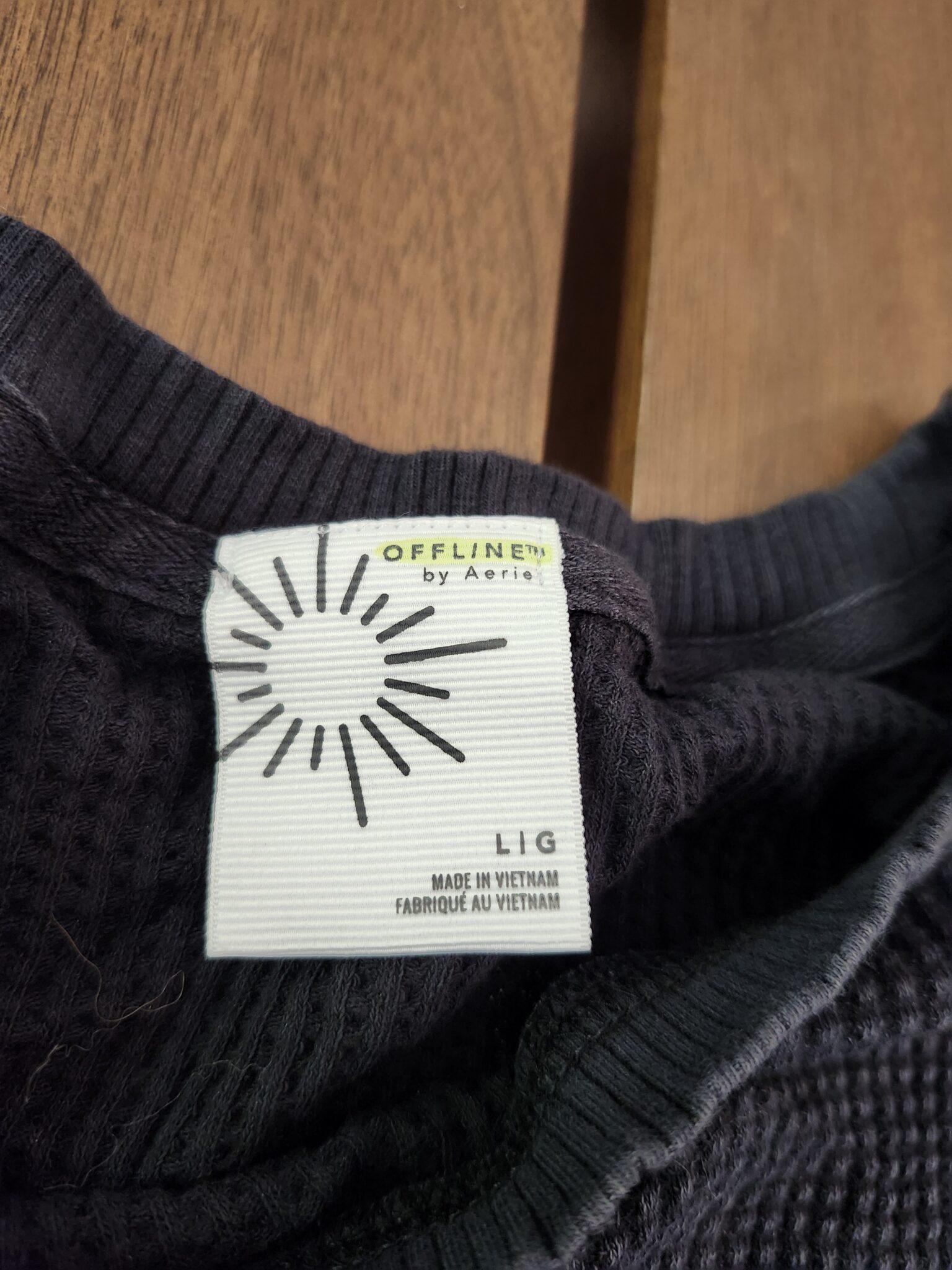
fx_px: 843
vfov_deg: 73.9
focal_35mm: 23
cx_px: 476
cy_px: 635
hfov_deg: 58.9
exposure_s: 1/60
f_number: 1.8
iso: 640
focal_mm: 5.54
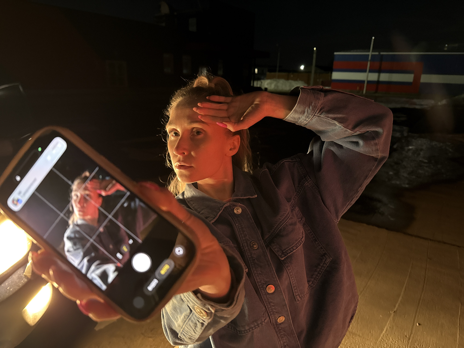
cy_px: 174
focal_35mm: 24
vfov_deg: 56.8
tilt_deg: -15.8
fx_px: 322
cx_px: 232
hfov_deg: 71.6
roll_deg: -1.6
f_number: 1.78
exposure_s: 1/30
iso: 1000
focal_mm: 6.76
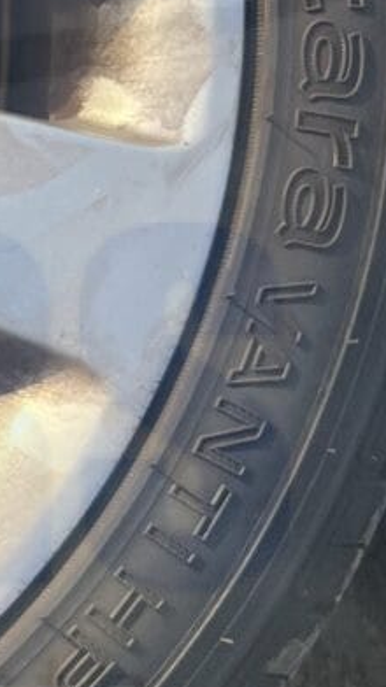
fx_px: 2698
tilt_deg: -79.3
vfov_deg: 14.3
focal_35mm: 148
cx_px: -681
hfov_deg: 7.4
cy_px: 12
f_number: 1.6
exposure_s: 1/696
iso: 50
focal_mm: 5.1
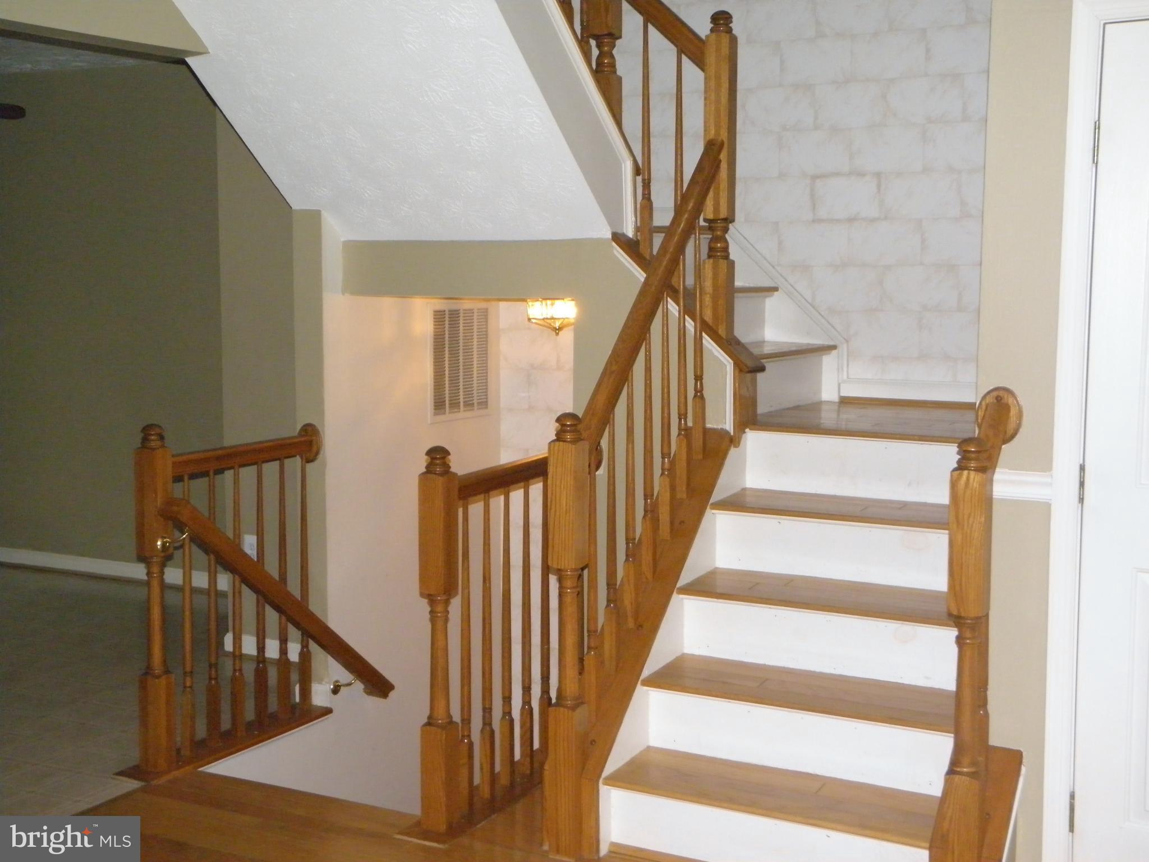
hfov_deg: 42.9
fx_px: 1460
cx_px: 574
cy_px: 431
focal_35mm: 44
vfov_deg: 32.9
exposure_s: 1/100
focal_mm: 7.9
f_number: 3.9
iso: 500
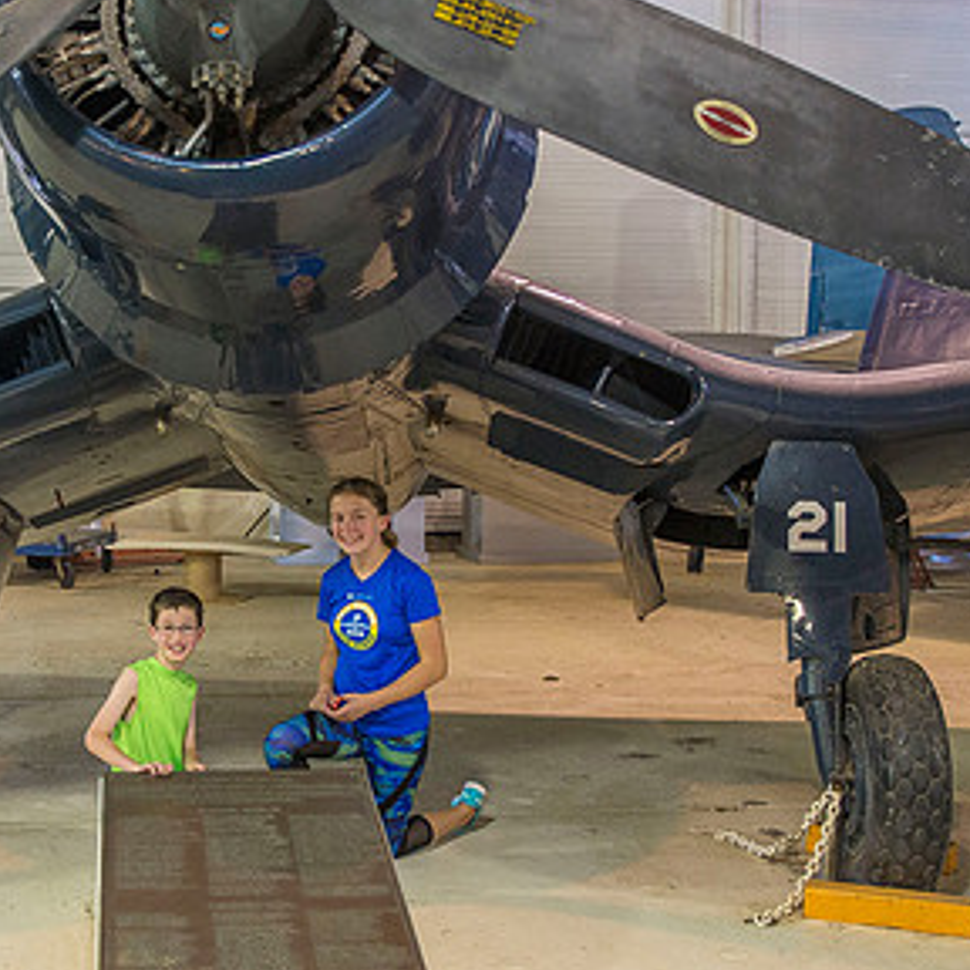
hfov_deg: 31.6
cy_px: 479
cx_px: 237
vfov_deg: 32.2
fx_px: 1680
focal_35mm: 53
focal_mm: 26
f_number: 3.2
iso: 1000
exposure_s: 1/40
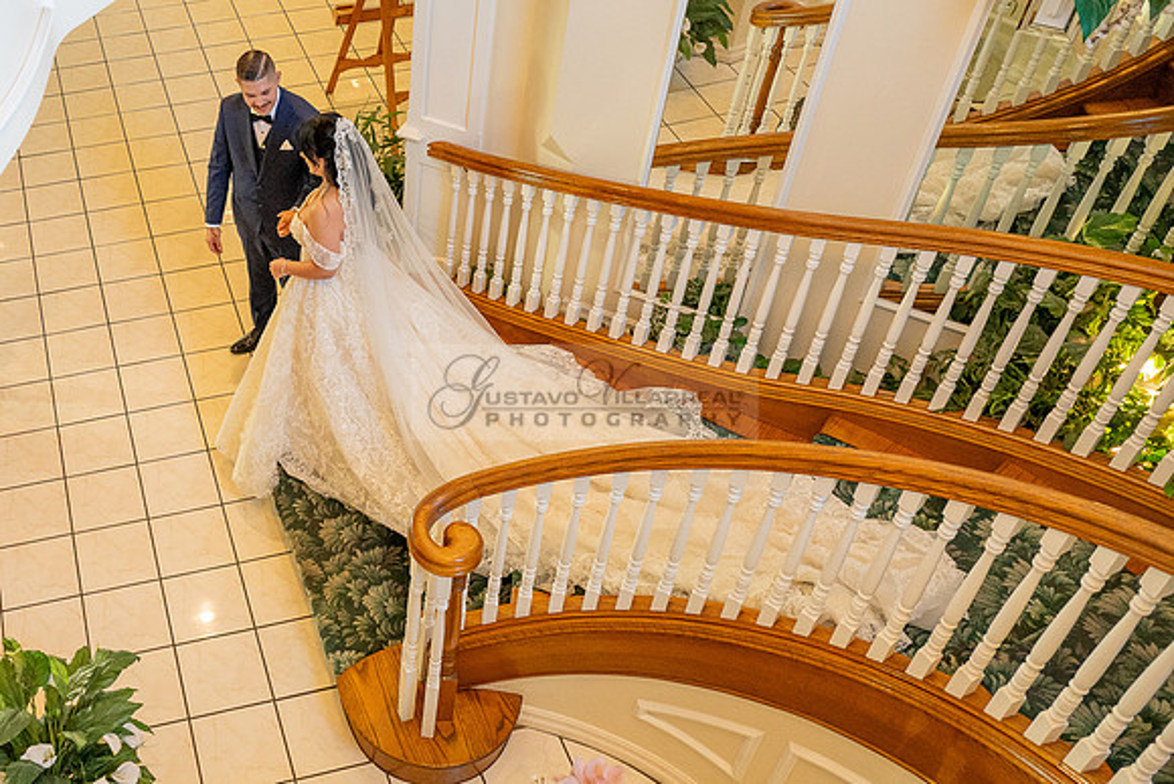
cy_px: 338
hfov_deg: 48.6
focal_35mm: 38
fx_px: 1227
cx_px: 255
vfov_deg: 35.4
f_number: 4
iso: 1250
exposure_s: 1/200
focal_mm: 24
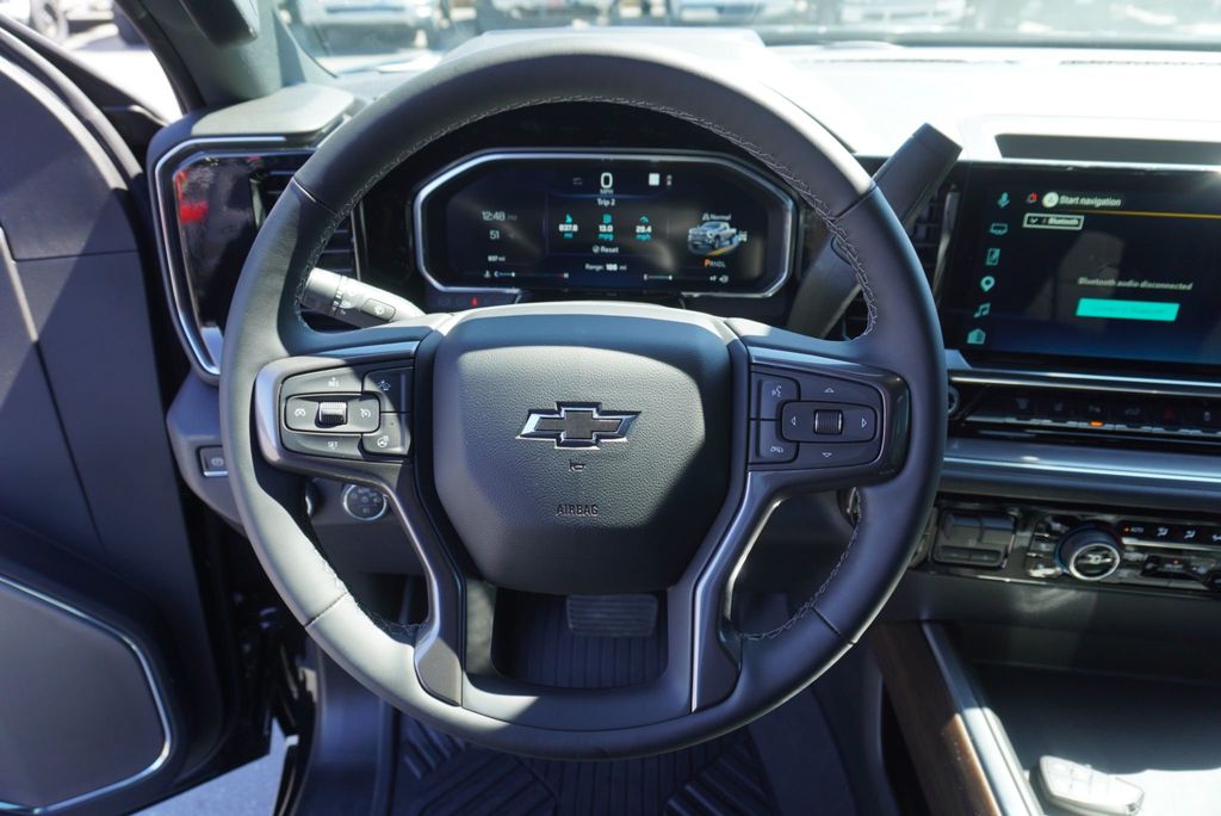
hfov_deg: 73.7
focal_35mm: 24
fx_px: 814
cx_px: 610
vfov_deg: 53.2
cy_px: 408
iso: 100
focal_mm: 16
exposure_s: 1/80
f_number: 4.5
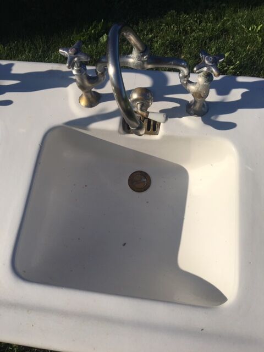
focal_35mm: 29
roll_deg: +2.4
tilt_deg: -42.1
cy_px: 176
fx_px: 295
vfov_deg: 61.7
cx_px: 132
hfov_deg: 48.2
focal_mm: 4.15
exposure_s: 1/3846
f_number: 2.2
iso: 25
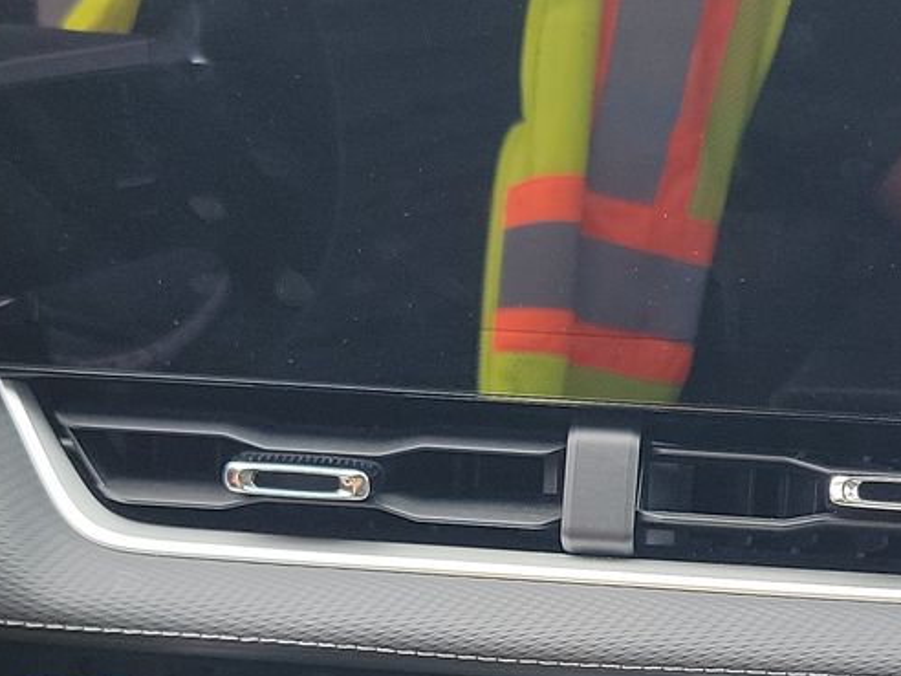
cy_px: 616
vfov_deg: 18.6
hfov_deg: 24.8
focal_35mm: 78
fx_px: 2030
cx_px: 654
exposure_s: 1/59
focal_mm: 6.7
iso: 70
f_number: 1.8
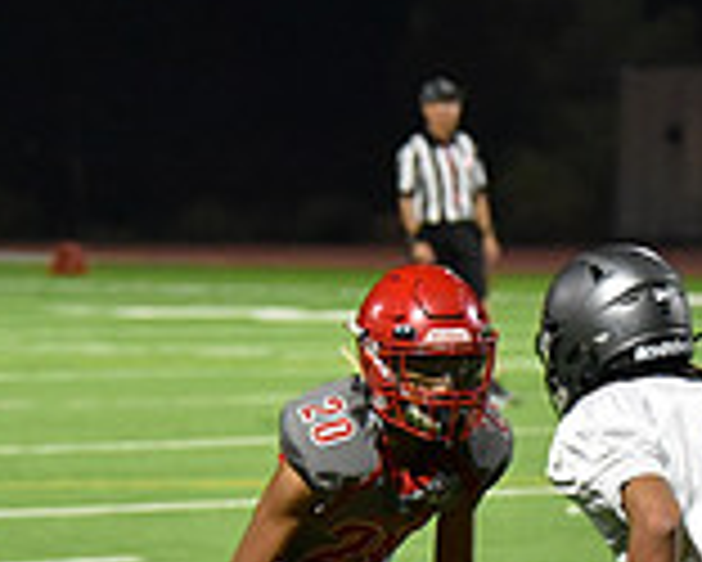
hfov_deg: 5.0
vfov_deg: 4.0
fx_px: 7962
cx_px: 414
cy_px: 389
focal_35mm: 383
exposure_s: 1/1000
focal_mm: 110
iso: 9000
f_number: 2.8
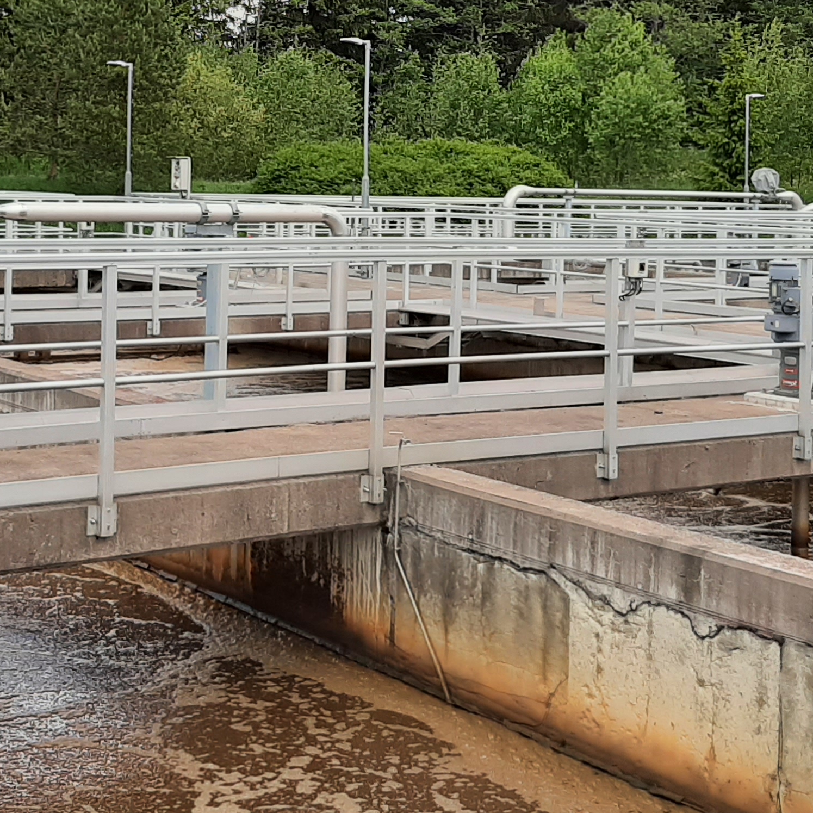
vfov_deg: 27.5
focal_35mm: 62
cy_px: 243
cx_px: 379
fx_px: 1647
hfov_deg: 27.7
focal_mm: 3.93
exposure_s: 1/2096
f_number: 1.7
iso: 40
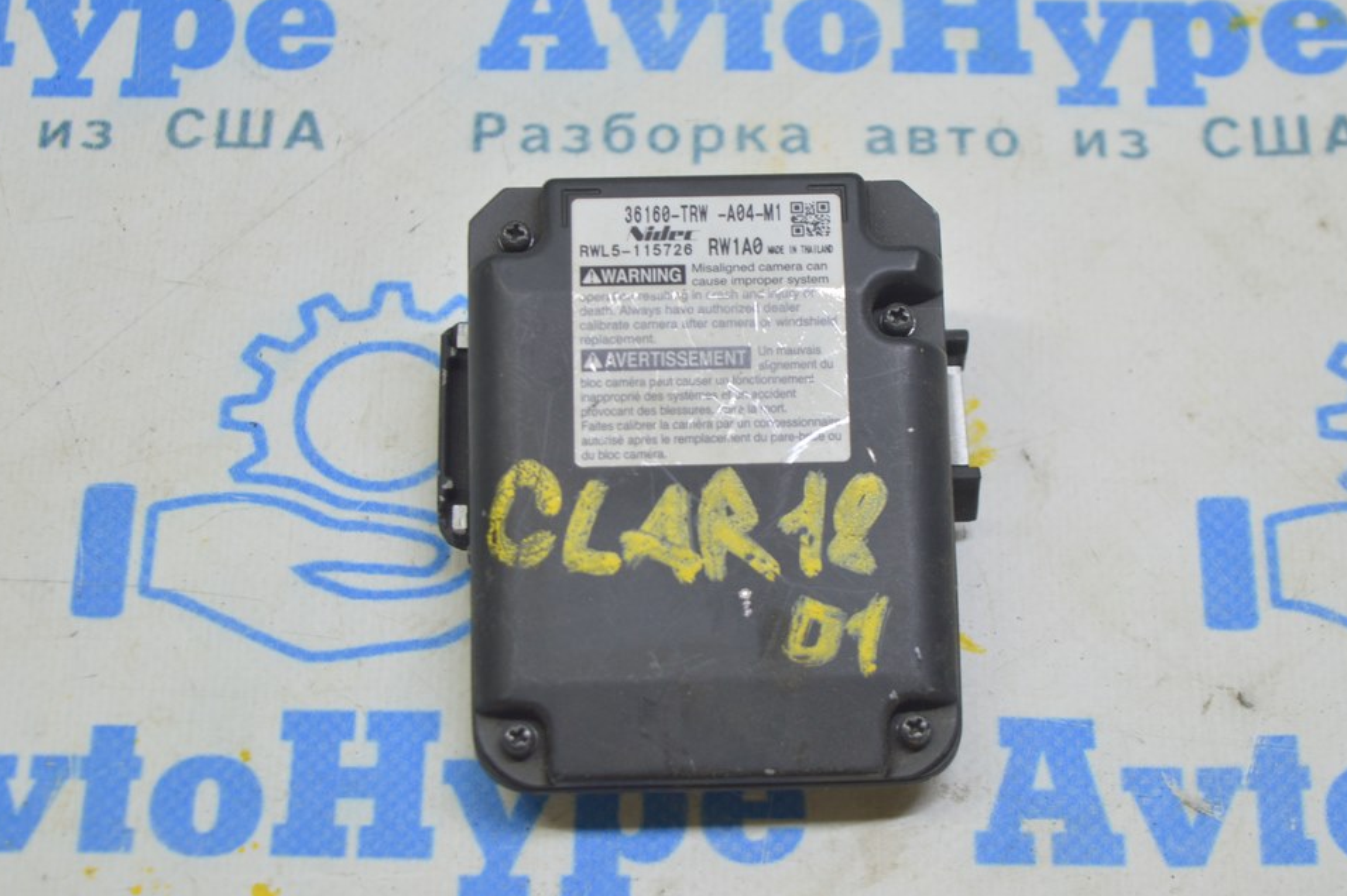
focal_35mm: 89
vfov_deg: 15.4
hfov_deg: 23.0
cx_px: 683
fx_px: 3311
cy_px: 430
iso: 400
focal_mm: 55
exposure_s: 1/20
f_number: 5.6
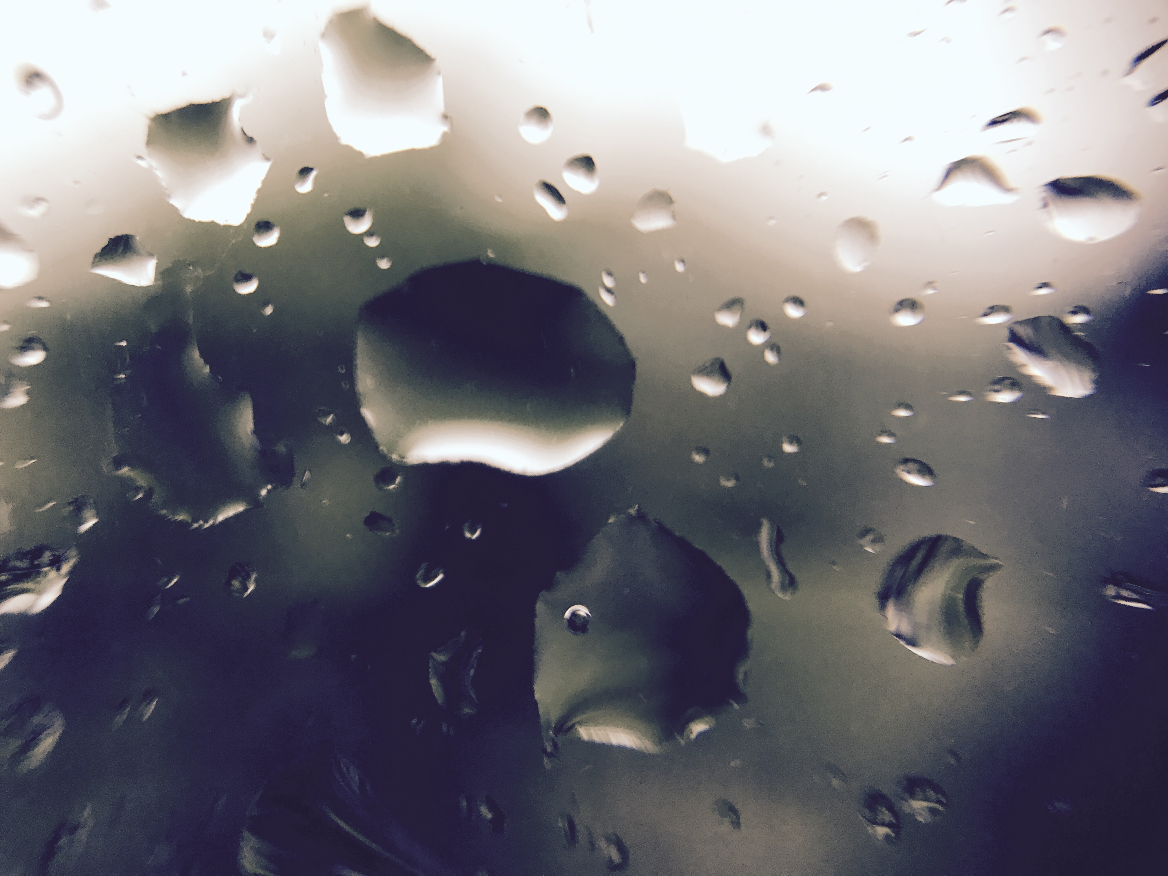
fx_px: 945
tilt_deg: -2.1
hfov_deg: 63.4
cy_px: 438
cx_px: 584
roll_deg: +0.6
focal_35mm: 28
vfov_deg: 49.7
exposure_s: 1/40
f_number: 1.8
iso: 25
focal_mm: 3.99
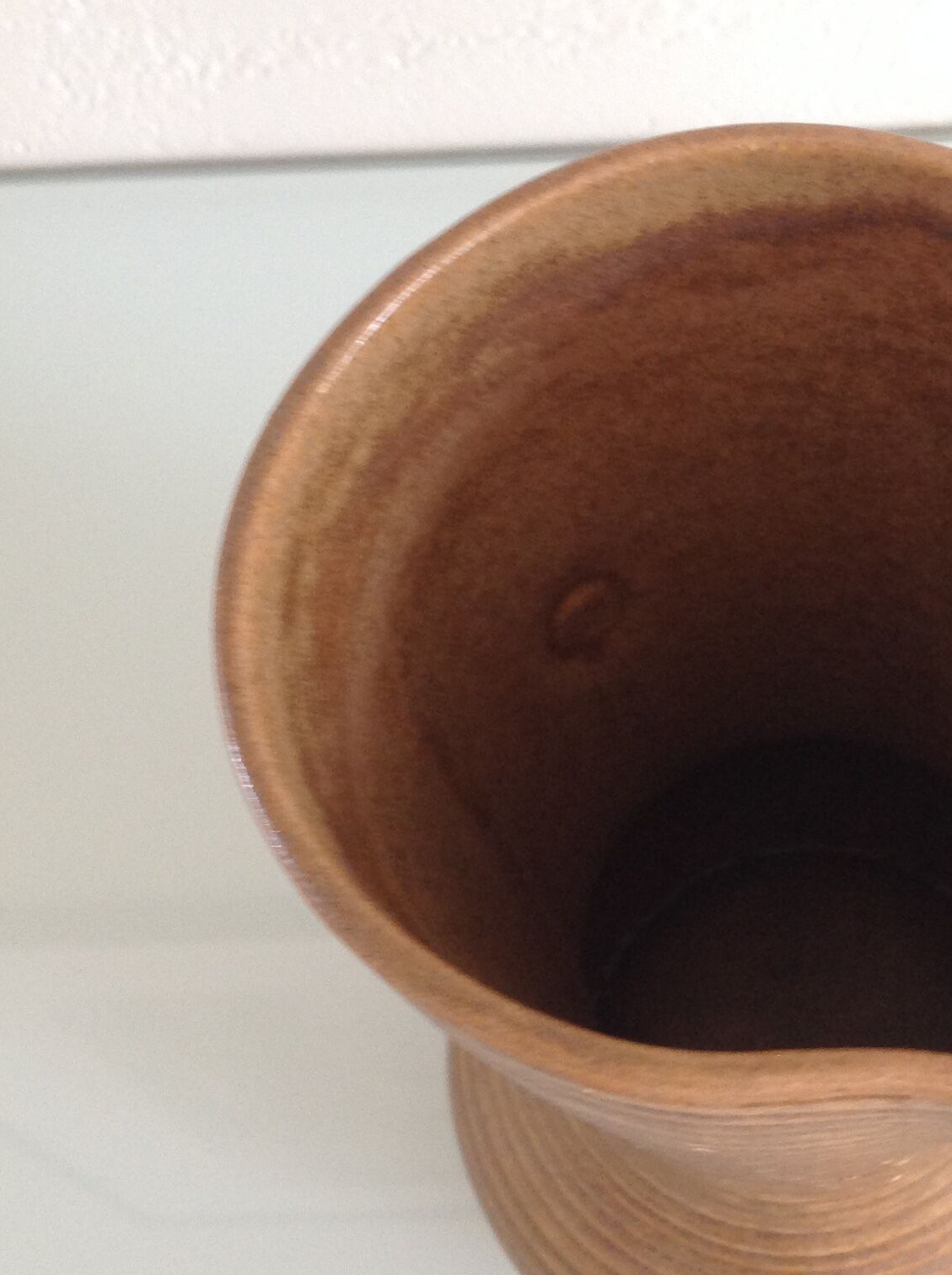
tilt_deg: -64.8
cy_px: 596
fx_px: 2206
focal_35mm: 60
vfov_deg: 32.2
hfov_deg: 24.0
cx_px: 741
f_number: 2.4
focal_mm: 4.28
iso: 125
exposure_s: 1/15
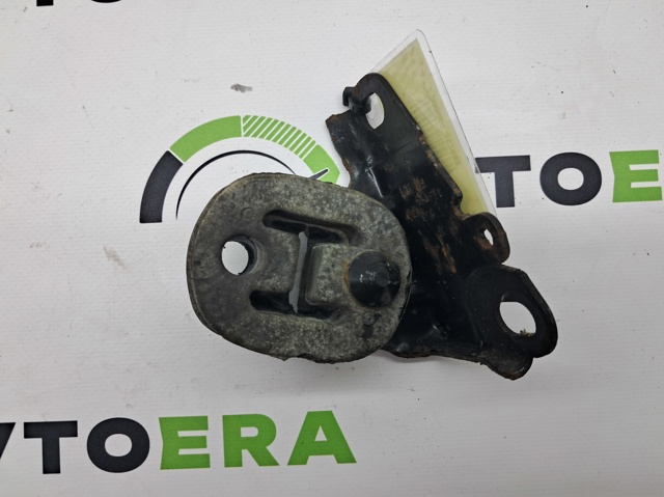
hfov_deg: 65.4
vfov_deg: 51.3
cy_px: 248
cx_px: 332
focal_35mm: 27
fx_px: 518
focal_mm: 4
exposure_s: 1/100
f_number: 1.8
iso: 50
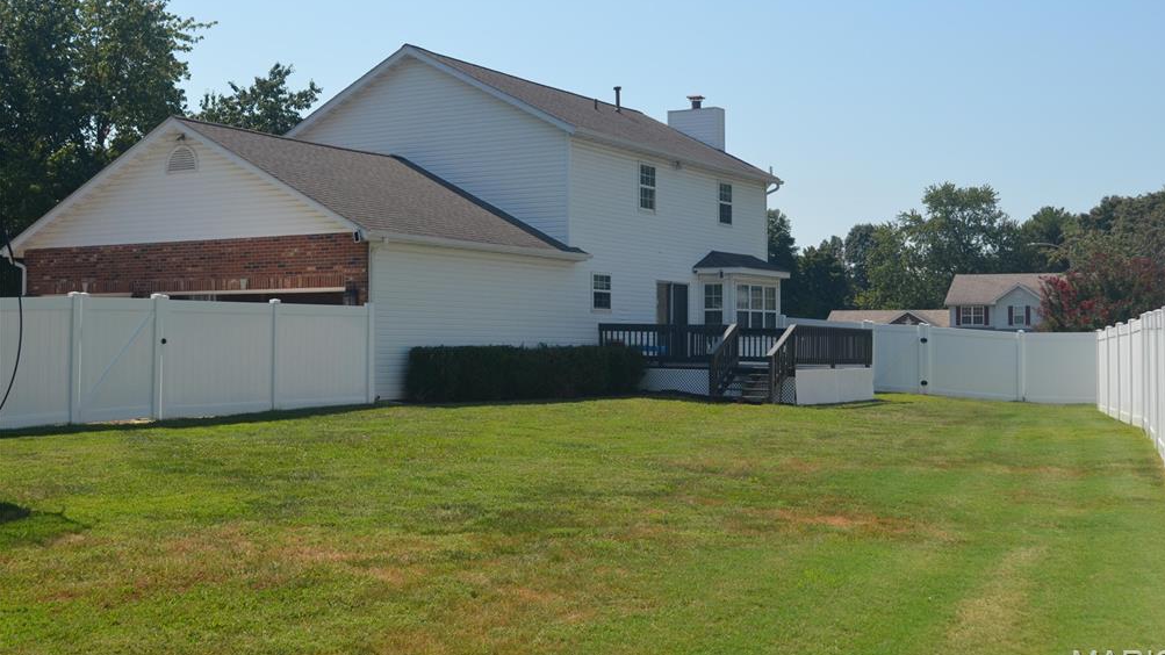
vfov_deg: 24.9
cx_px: 594
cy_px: 294
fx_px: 1483
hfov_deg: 42.9
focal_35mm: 48
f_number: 6.3
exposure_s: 1/1600
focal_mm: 30
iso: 400
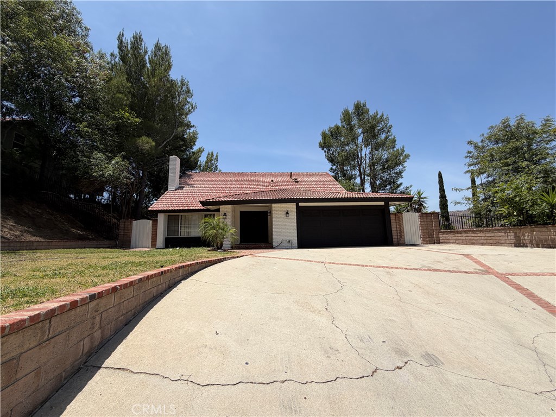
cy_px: 208
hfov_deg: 102.1
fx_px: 225
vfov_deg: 85.7
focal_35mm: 14
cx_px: 278
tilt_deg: +8.0
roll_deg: +0.9
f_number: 2.2
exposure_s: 1/1033
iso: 20
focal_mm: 2.22
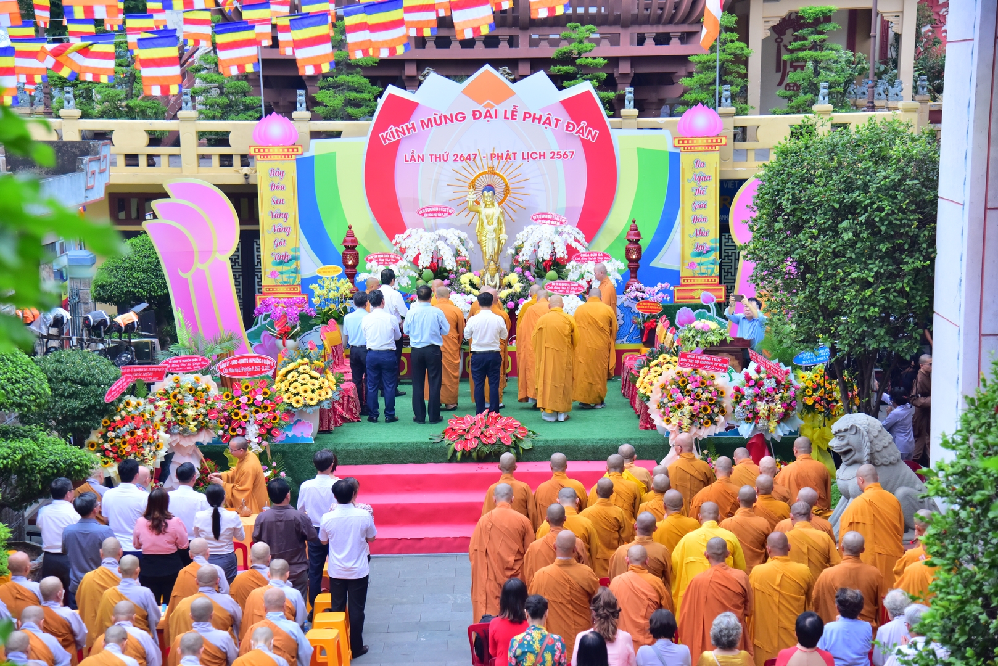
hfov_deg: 30.9
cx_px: 499
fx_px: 1802
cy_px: 333
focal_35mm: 65
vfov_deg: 20.9
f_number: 4.5
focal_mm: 65
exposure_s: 1/250
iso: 1000
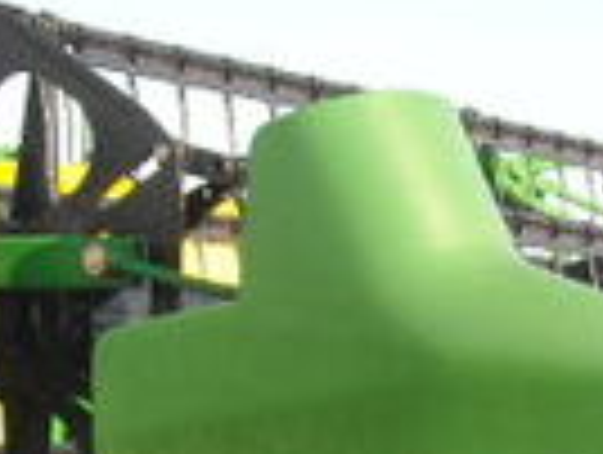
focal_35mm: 142
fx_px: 2478
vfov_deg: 10.1
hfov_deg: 13.8
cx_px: 472
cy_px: 683
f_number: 2.8
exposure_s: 1/353
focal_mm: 5.7
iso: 64
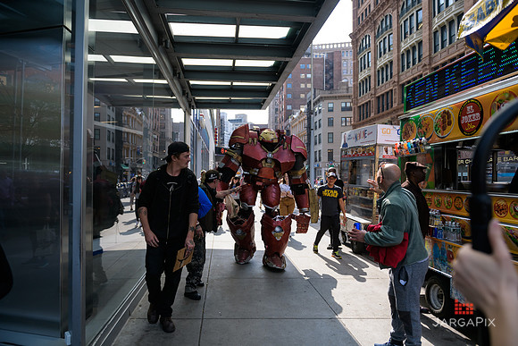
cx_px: 259
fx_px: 345
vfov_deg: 53.2
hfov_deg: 73.7
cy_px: 173
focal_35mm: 24
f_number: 3.2
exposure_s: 1/2000
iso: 200
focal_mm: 24
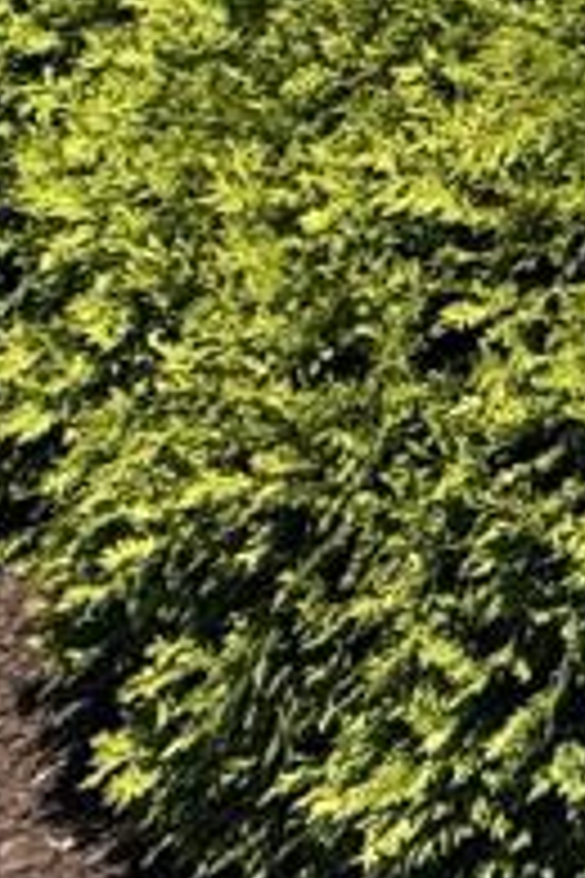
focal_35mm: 112
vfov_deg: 13.9
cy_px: -1114
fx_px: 2730
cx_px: 2088
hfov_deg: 8.6
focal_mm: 2.22
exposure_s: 1/1656
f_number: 2.2
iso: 50
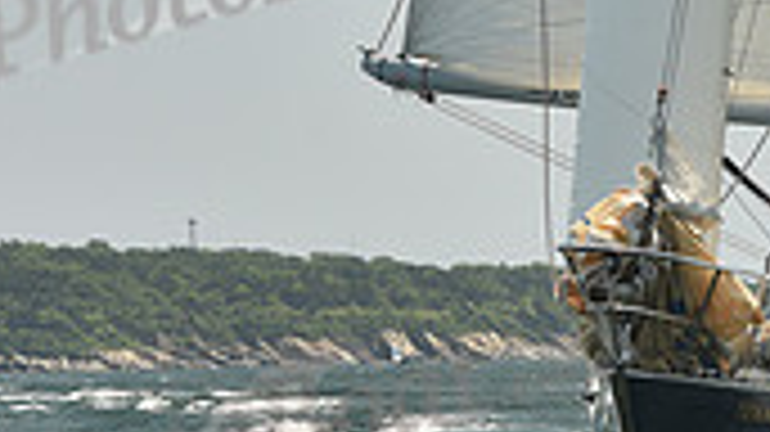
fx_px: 6245
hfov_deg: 7.0
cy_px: 133
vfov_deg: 4.0
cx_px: 847
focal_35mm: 306
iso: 250
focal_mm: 86
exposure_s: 1/640
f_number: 6.3
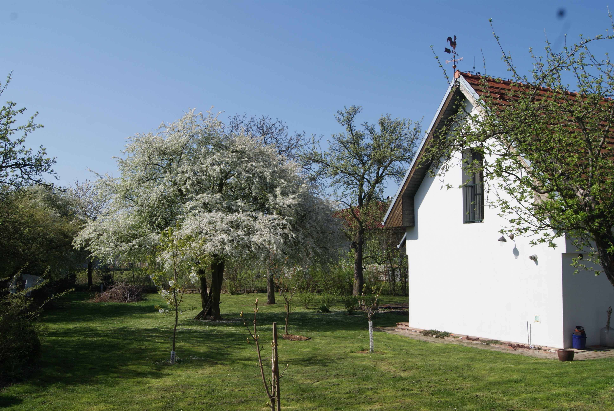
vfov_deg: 37.0
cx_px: 307
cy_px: 206
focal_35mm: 36
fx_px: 615
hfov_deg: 53.1
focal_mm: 24
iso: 100
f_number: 10
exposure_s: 1/160
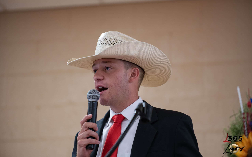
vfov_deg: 6.4
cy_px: 75
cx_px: 126
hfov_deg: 10.3
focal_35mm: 204
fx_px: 1401
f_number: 2.8
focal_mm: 200
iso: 2000
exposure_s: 1/200
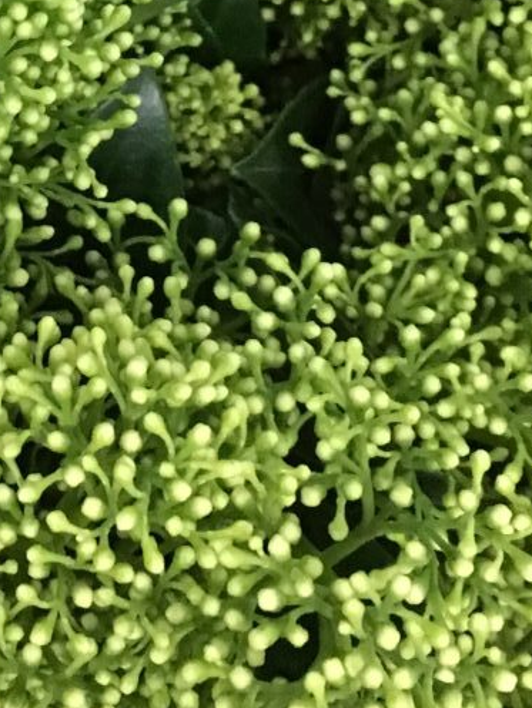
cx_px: -63
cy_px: -87
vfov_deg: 17.0
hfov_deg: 13.0
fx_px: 2294
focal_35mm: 112
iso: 250
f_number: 2.2
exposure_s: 1/17
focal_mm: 4.15
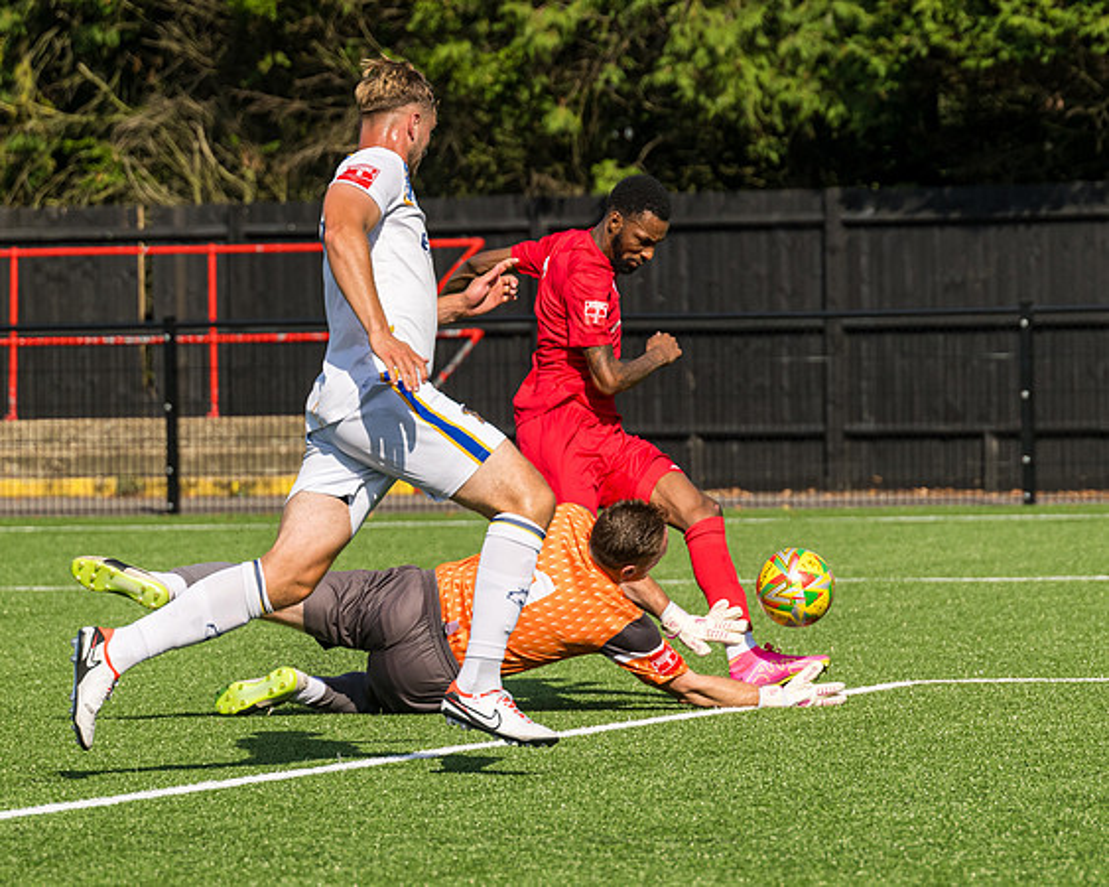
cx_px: 843
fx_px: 9825
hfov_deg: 6.5
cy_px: 490
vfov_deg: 5.2
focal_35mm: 299
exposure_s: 1/3200
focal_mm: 140
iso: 200
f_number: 4.5
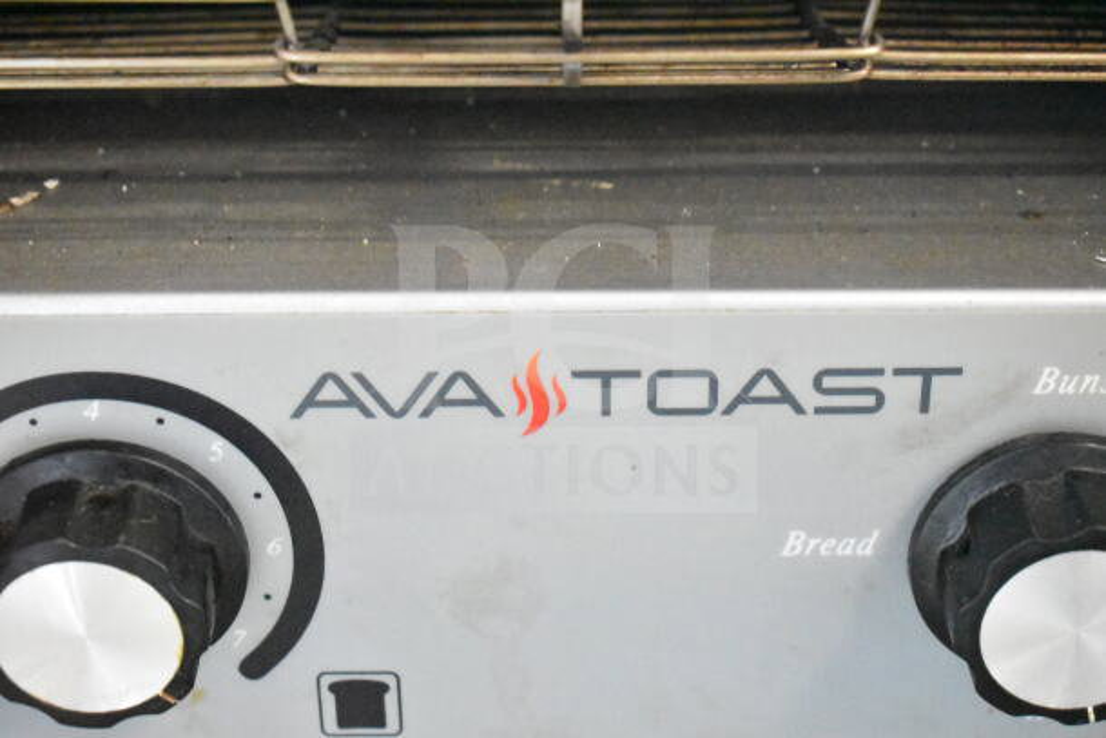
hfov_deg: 29.2
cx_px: 553
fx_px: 2120
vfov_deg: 19.7
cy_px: 369
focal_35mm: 69
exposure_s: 1/80
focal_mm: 46
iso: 20000
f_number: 5.3
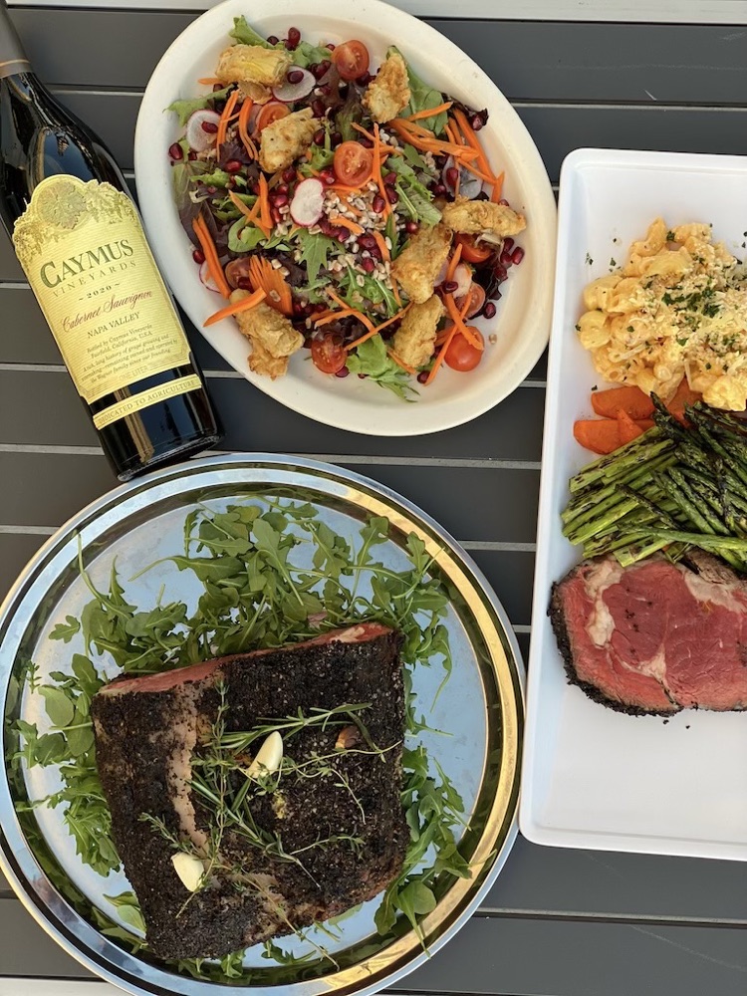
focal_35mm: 52
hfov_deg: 28.0
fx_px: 1496
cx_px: 374
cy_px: 498
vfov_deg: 36.8
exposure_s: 1/122
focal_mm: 6
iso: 40
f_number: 2
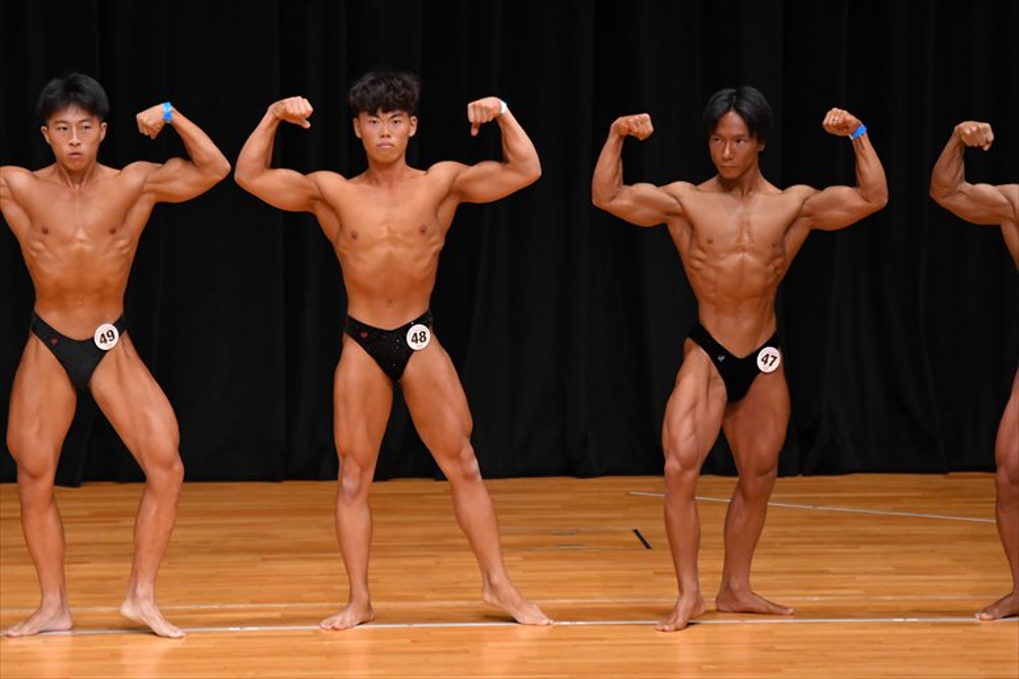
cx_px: 510
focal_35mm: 285
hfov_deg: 7.2
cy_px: 340
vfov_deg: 4.8
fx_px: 8063
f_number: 5.6
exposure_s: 1/400
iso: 3200
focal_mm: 190
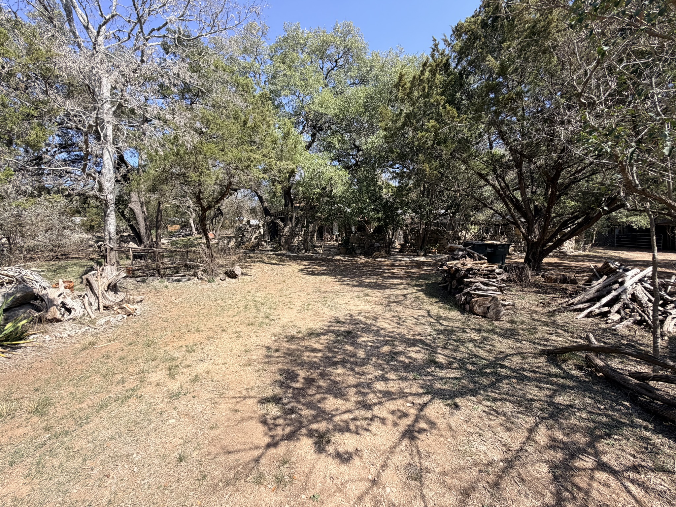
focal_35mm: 14
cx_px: 338
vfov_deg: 85.7
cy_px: 254
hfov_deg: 102.1
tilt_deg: -2.5
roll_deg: +0.2
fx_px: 273
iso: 40
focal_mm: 2.22
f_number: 2.2
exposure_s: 1/709
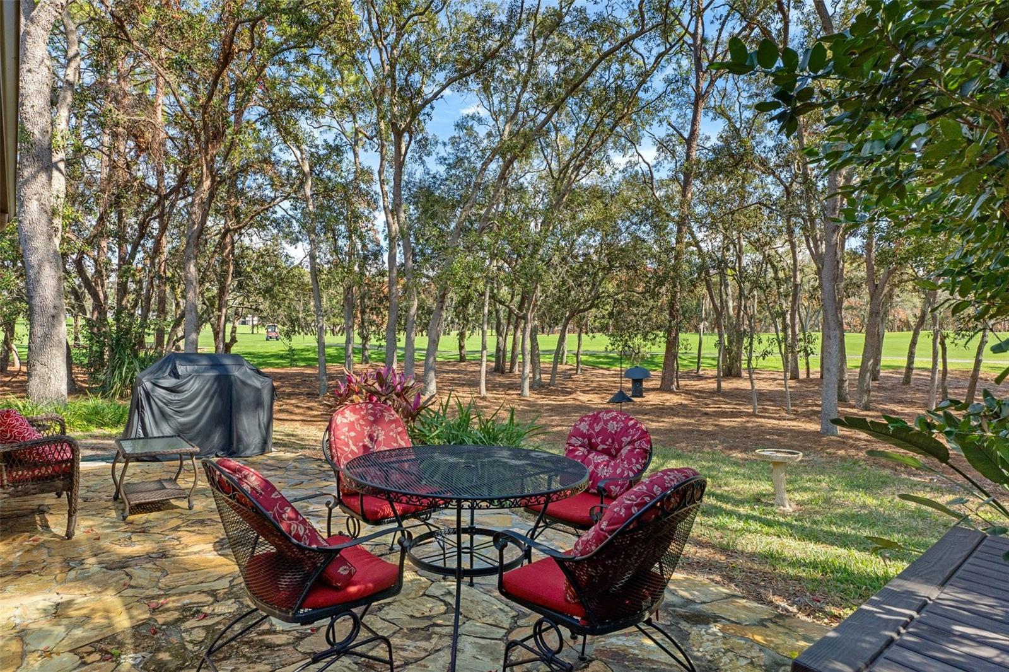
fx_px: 546
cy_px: 336
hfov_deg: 85.4
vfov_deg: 63.2
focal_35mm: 20
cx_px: 504
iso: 320
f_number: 8
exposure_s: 1/80
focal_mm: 13
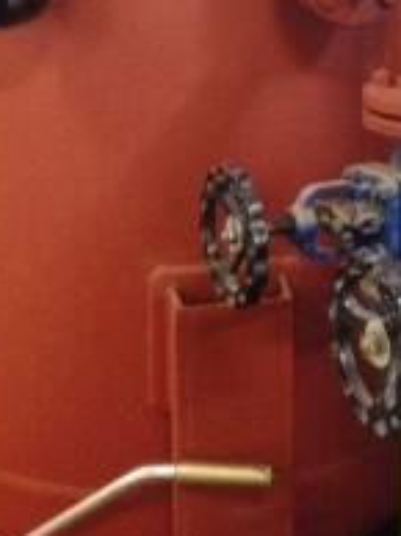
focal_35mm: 81
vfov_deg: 23.6
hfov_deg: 17.8
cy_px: 66
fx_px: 1254
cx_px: 384
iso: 400
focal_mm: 4.28
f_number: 2.4
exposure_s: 1/20
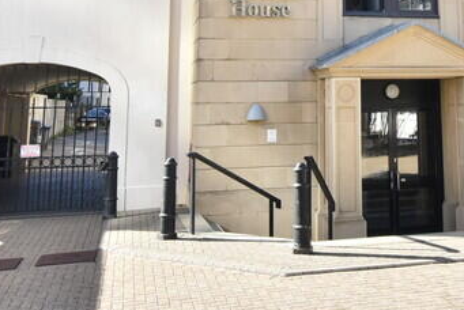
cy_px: -54
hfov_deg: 35.9
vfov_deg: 23.2
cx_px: 357
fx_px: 697
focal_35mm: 54
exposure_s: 1/250
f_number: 8
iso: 500
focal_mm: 12
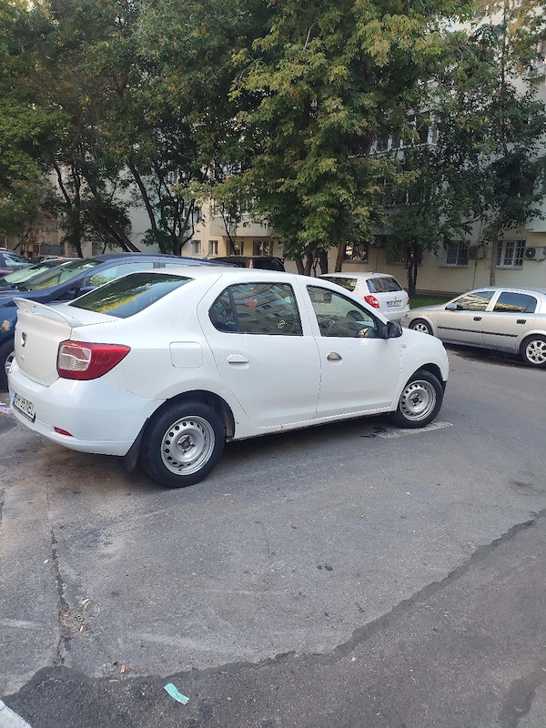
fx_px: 526
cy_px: 364
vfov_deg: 69.4
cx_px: 273
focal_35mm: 25
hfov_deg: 54.9
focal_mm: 6.04
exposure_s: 1/100
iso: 93
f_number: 1.9
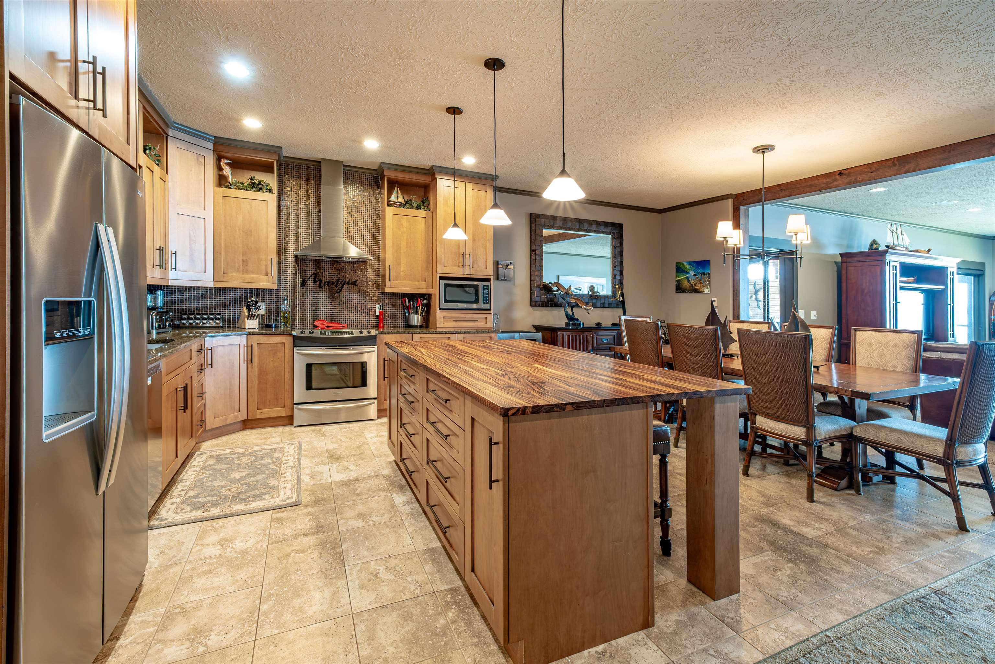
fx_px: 415
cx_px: 498
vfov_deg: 77.3
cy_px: 332
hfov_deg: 100.4
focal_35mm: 15
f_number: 8
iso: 250
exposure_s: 1/2
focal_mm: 10
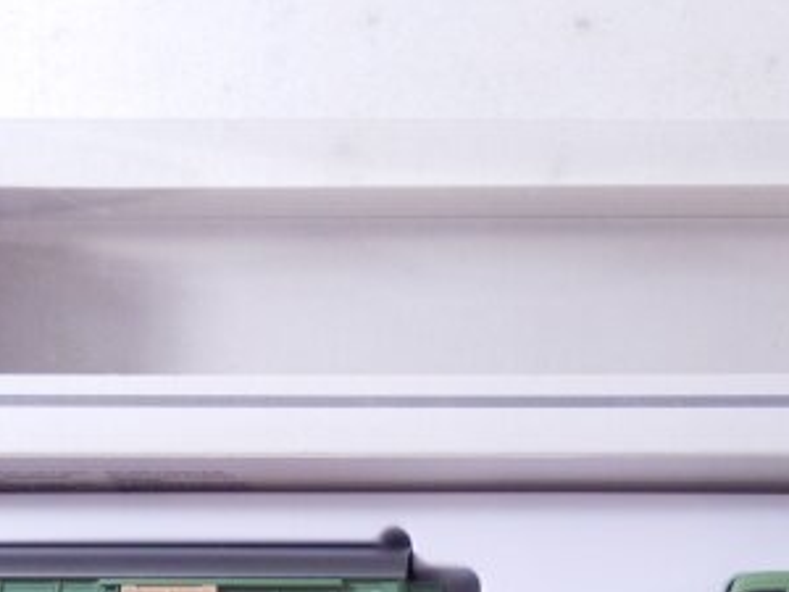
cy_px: 455
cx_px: 508
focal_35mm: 74
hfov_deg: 26.2
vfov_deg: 19.7
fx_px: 1687
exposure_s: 1/160
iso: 500
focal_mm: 6.6
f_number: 3.6
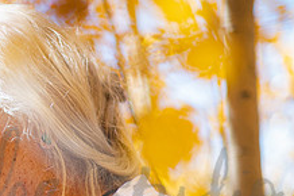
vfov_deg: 6.1
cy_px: 185
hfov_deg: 9.0
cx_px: -57
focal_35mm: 226
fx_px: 1844
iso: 100
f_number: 1.6
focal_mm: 85
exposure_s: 1/800
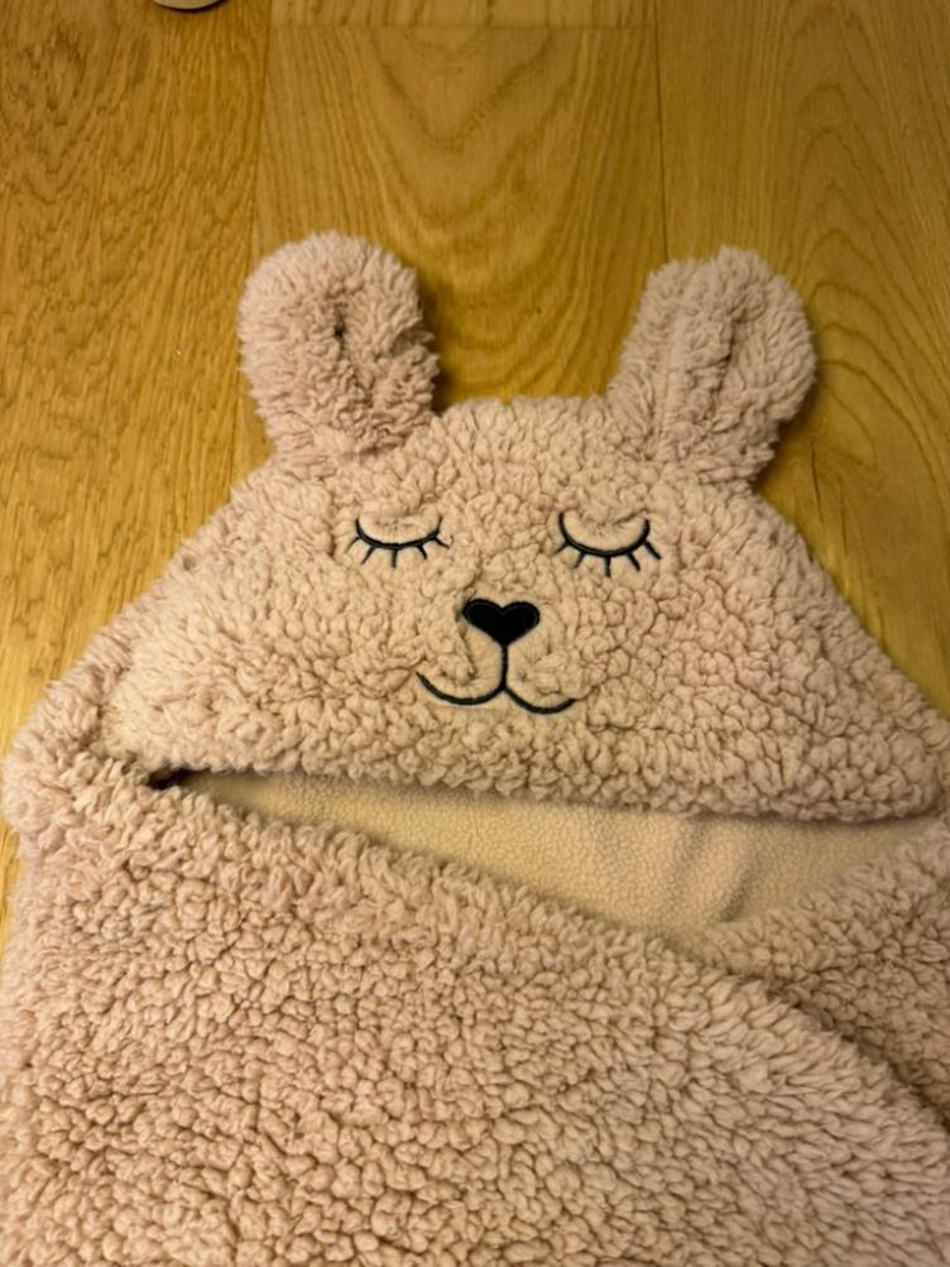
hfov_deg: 56.8
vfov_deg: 71.6
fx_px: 878
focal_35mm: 24
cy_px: 634
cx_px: 475
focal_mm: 6.76
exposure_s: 1/50
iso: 160
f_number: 1.78
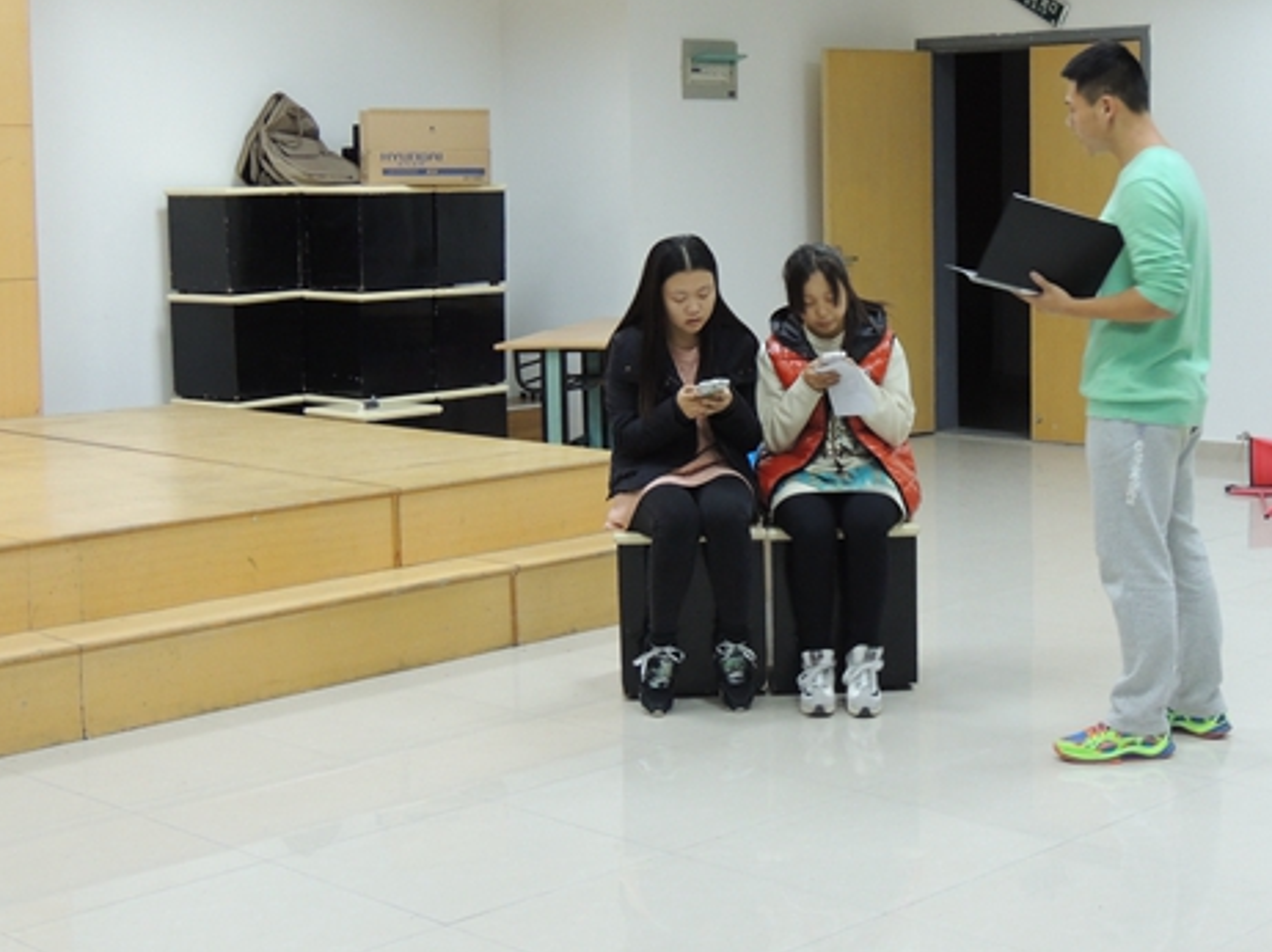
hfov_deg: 31.5
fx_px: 2240
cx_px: 808
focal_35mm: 61
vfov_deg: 24.0
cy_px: 387
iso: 400
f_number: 3.5
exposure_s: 1/13
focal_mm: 8.3
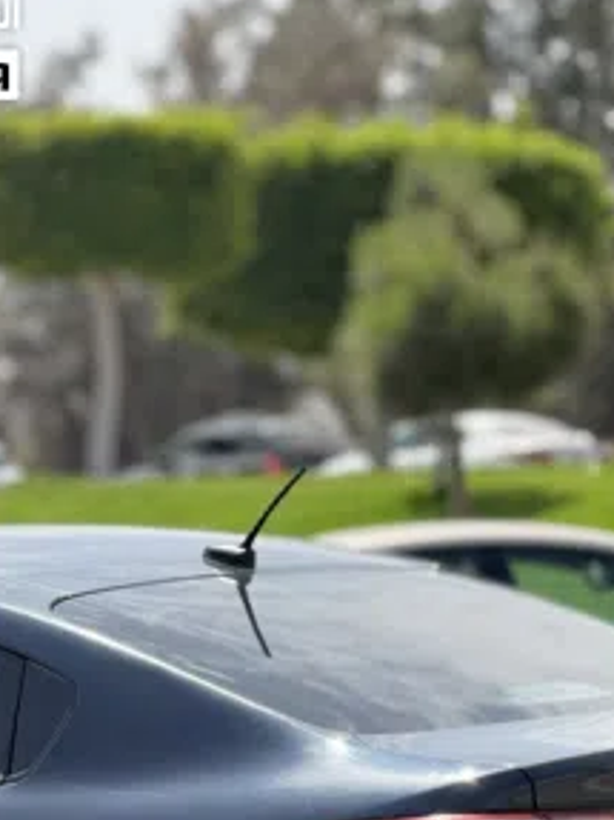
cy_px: 747
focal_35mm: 223
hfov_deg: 6.7
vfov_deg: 8.8
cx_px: 371
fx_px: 5278
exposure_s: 1/1422
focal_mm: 15.66
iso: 64
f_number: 2.8
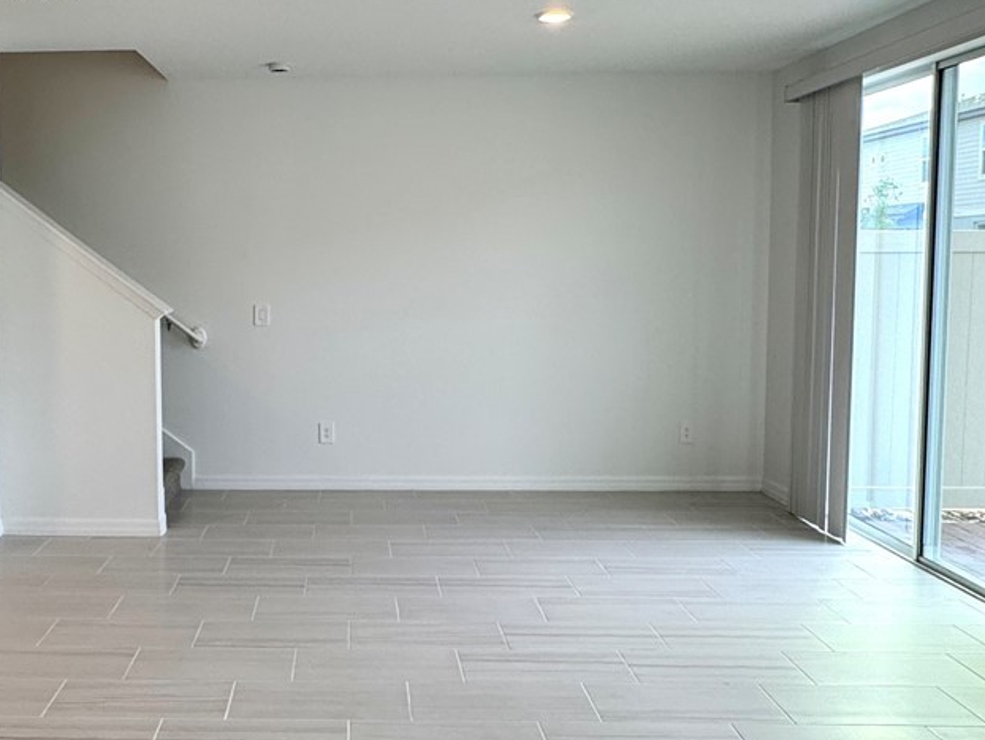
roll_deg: +0.0
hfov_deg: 50.2
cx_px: 309
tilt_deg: -4.4
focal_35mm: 36
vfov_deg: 39.6
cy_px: 333
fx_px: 1025
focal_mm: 2.22
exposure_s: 1/120
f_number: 2.2
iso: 50
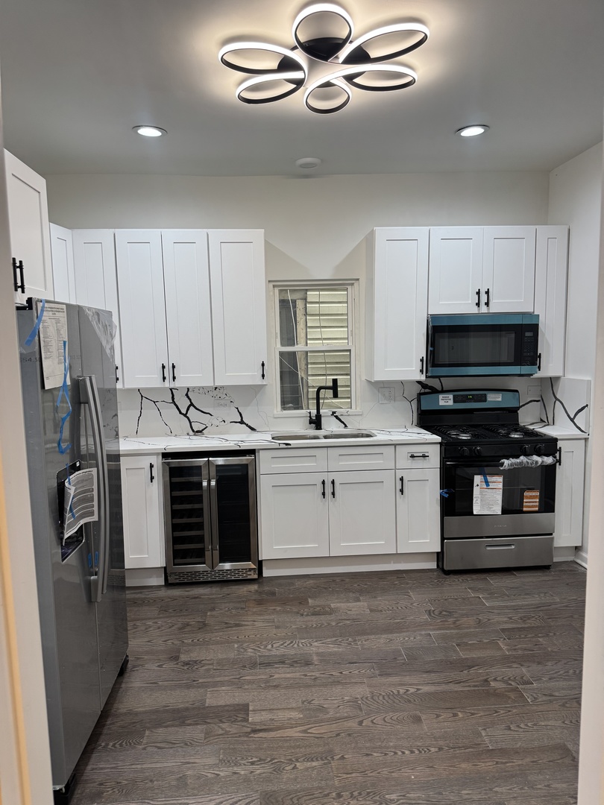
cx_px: 302
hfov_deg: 56.8
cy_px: 402
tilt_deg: -7.0
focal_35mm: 24
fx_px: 558
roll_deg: +1.9
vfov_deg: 71.6
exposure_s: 1/120
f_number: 1.78
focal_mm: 6.76
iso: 125
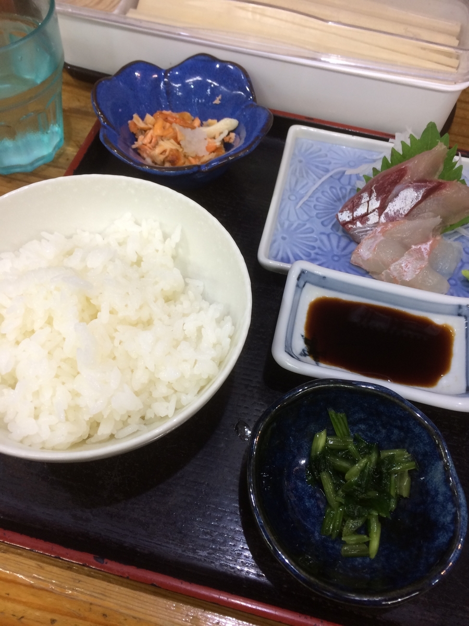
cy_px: 313
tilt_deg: -60.8
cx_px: 234
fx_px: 524
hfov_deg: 48.2
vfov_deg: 61.7
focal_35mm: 29
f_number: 2.2
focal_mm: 4.15
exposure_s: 1/30
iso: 80
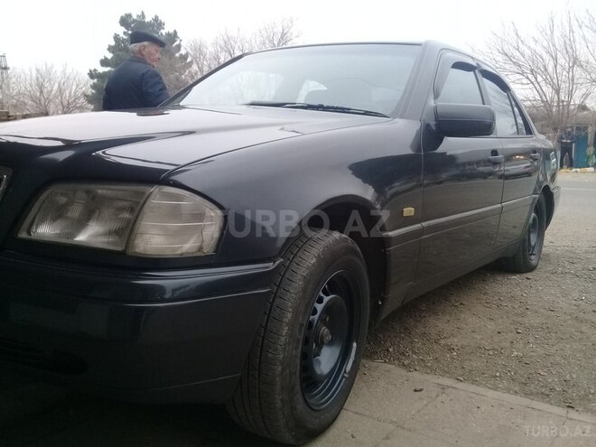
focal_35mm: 31
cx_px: 298
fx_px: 534
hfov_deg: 58.4
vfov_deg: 45.4
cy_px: 224
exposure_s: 1/33
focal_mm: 3.3
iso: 80
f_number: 2.2
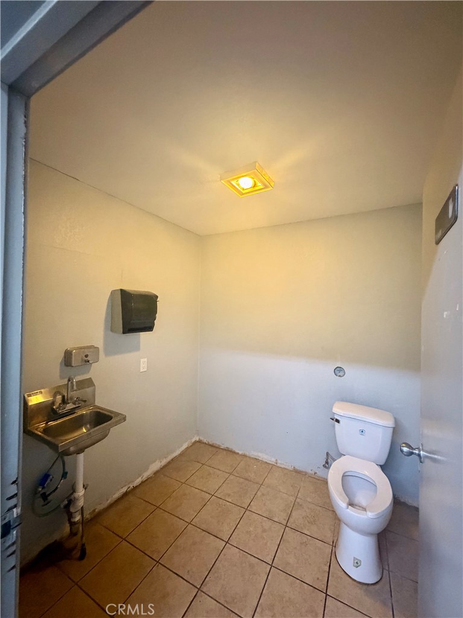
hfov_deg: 85.7
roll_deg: -1.1
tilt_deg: +0.7
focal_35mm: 14
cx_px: 232
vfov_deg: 102.1
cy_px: 309
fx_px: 250
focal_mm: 2.22
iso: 1000
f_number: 2.2
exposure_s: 1/40
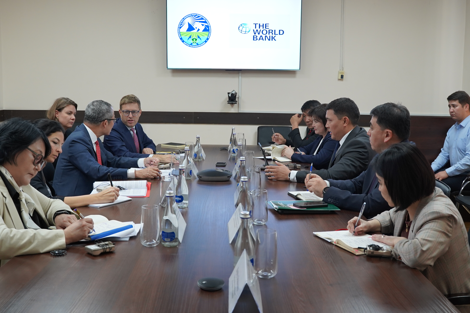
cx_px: 235
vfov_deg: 31.9
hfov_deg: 46.4
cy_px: 156
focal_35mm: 42
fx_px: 548
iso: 1000
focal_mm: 28
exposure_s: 1/160
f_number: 4
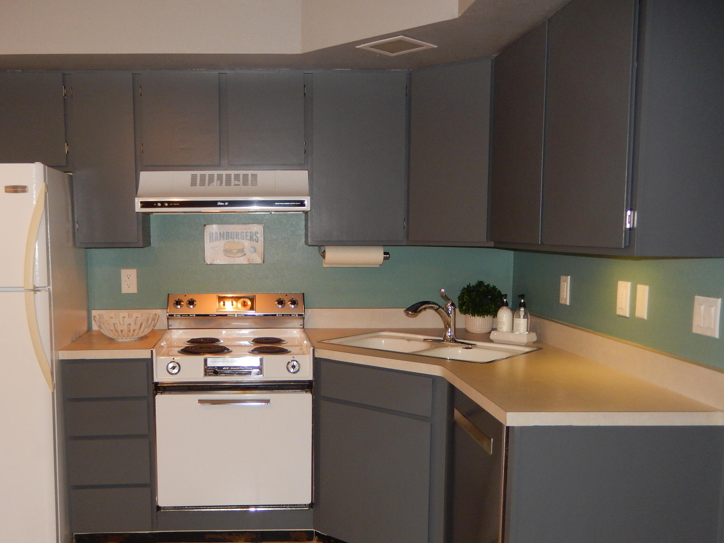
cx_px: 276
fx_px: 690
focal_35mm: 33
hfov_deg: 54.8
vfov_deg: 42.8
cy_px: 320
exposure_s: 1/30
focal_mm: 4.5
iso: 200
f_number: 3.4
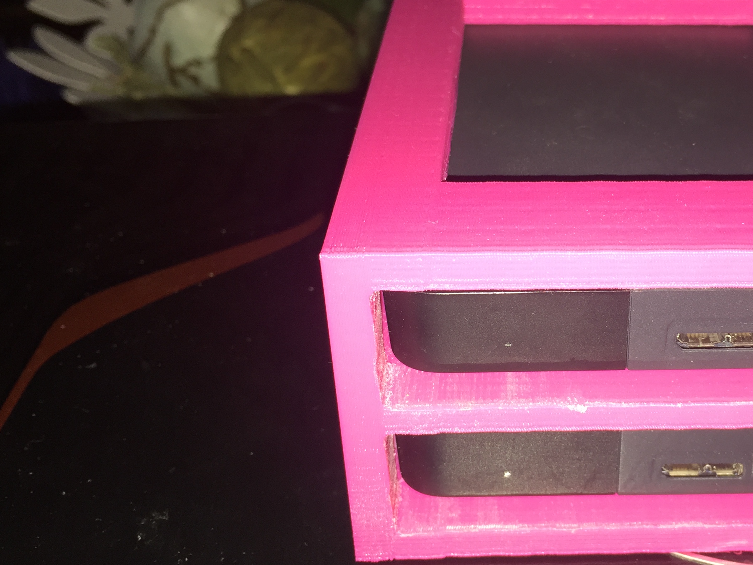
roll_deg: -2.1
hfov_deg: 40.8
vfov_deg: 32.2
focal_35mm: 45
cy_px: 265
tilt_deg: -32.7
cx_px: 571
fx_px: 979
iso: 50
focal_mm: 4.15
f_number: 2.2
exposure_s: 1/33
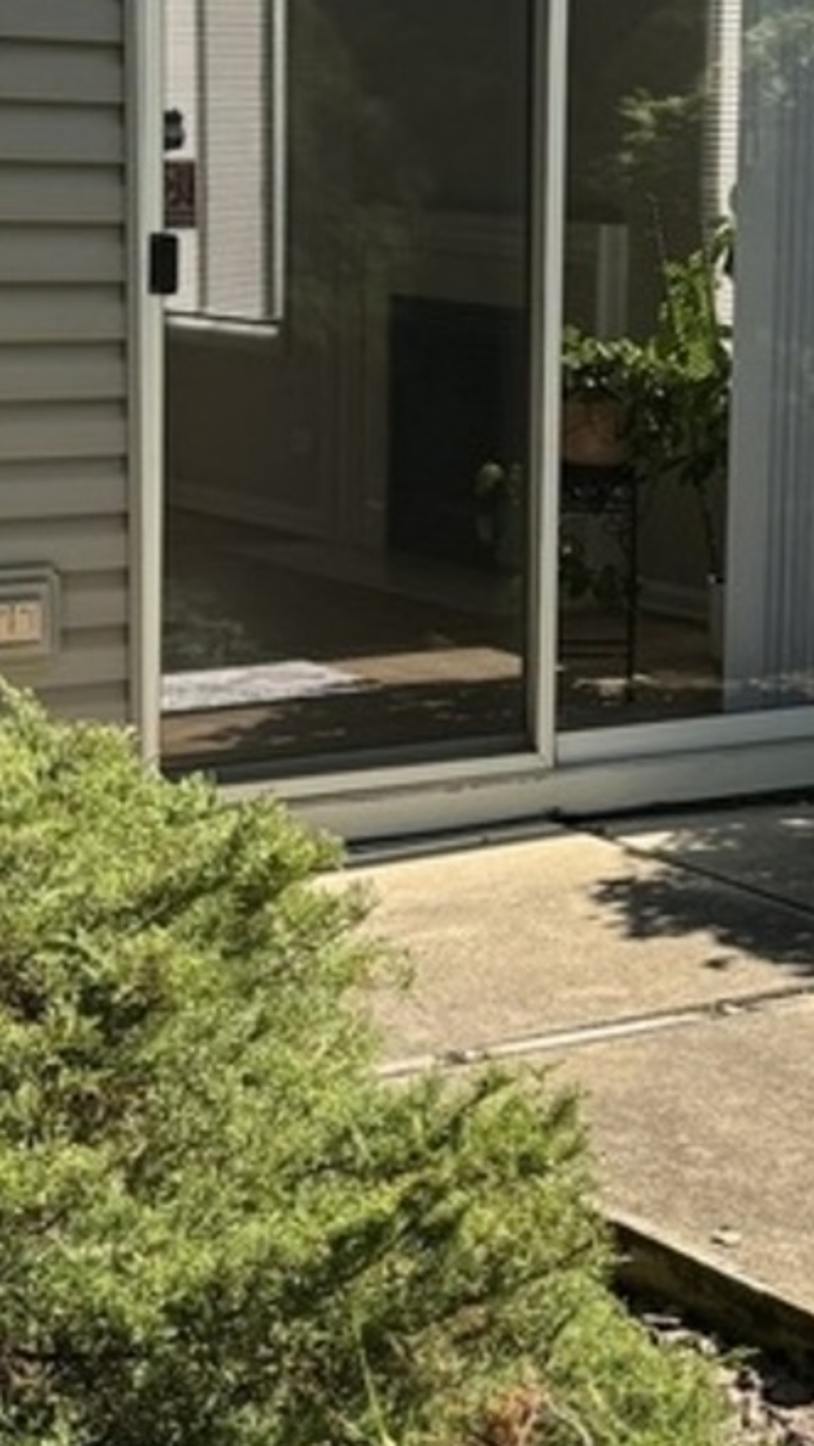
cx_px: 800
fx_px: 2454
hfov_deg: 18.4
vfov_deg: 32.8
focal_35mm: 64
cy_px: 625
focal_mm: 6.76
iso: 80
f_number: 1.78
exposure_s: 1/1026
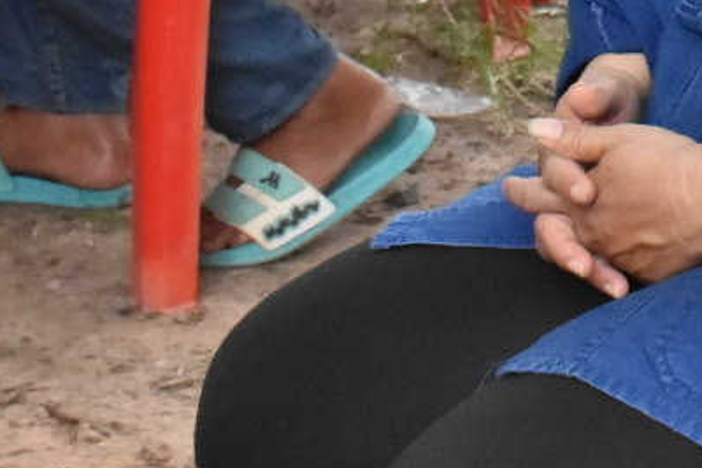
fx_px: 4974
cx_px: 1416
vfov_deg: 5.3
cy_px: -473
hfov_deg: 7.7
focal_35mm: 255
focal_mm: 42
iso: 3200
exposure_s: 1/640
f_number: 13
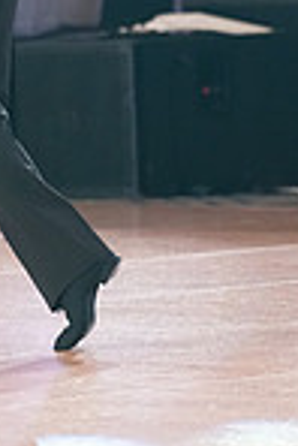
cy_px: -124
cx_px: 149
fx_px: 6825
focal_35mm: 551
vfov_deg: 3.7
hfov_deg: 2.5
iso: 3200
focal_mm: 141
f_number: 2.8
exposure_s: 1/640
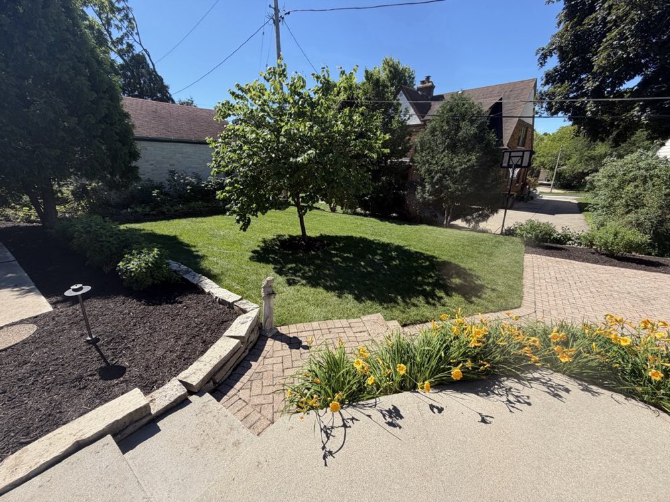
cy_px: 251
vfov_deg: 85.7
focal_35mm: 14
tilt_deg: -19.1
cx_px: 335
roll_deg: +0.0
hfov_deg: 102.1
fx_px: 271
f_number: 2.2
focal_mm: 2.22
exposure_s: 1/770
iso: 40
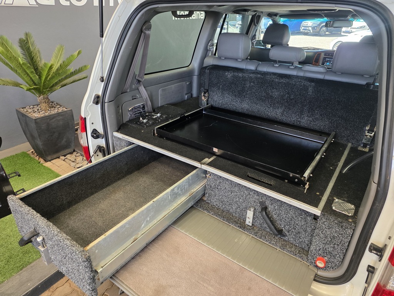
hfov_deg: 73.9
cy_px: 148
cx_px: 197
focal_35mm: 23
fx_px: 262
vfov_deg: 58.9
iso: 160
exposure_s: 1/180
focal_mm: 6.25
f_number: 1.7
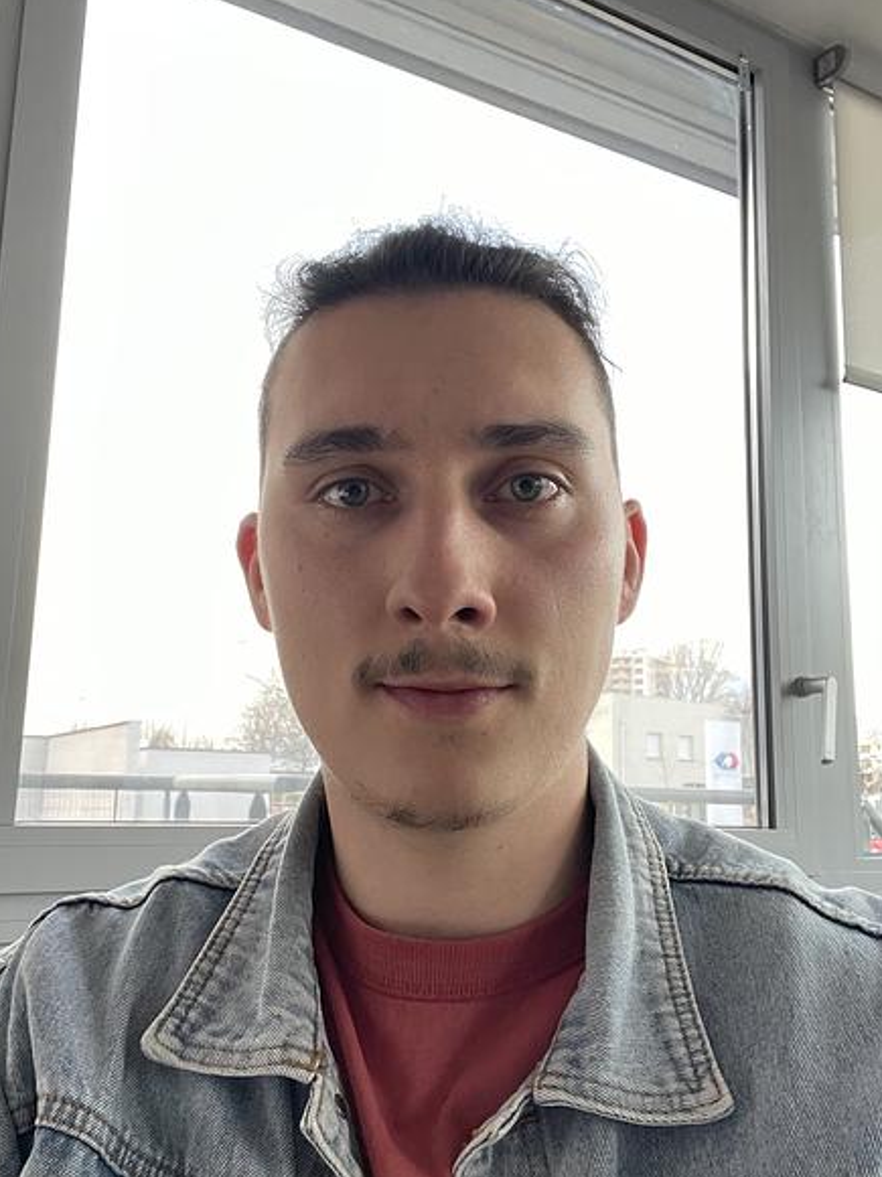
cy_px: 598
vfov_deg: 58.4
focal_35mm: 31
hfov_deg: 45.4
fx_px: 1054
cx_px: 434
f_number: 2.2
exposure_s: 1/50
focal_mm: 2.71
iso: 200
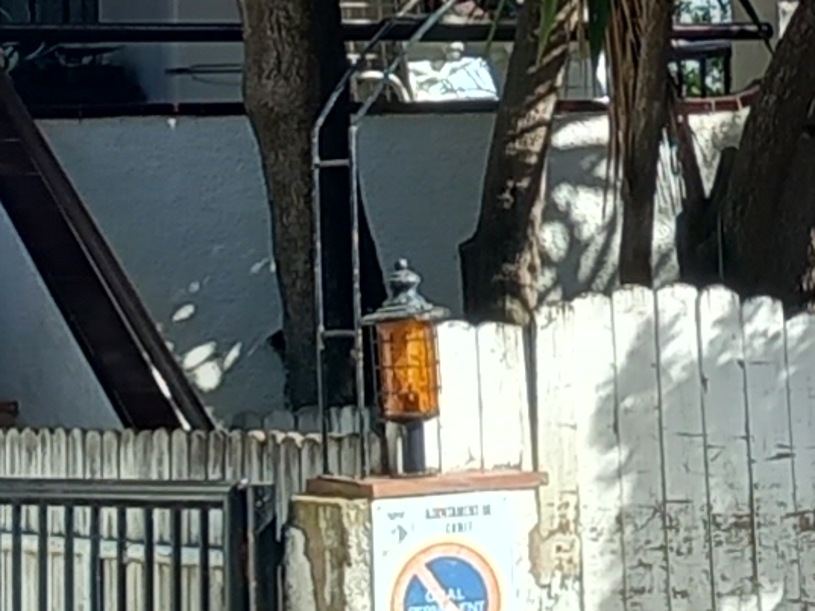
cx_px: 807
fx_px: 4828
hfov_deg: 9.6
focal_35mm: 205
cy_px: -197
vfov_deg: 7.2
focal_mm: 4
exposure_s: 1/258
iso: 20
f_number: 1.8
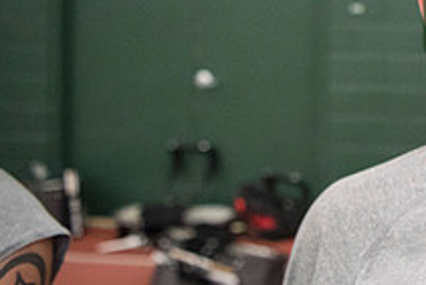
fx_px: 782
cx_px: 575
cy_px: 19
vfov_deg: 20.2
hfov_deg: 25.5
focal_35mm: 66
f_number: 3.2
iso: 3200
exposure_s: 1/250
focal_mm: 24
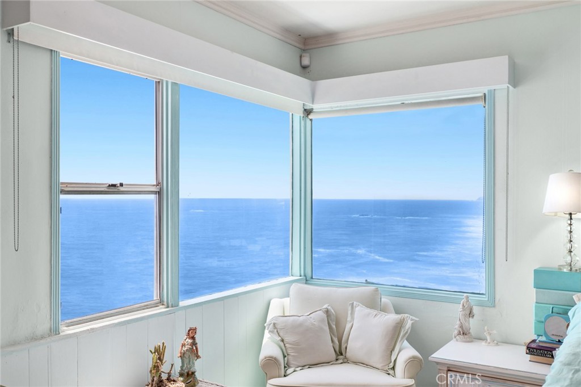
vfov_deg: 39.9
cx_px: 290
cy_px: 194
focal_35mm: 33
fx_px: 532
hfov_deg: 57.2
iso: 160
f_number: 9
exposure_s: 1/60
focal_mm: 33
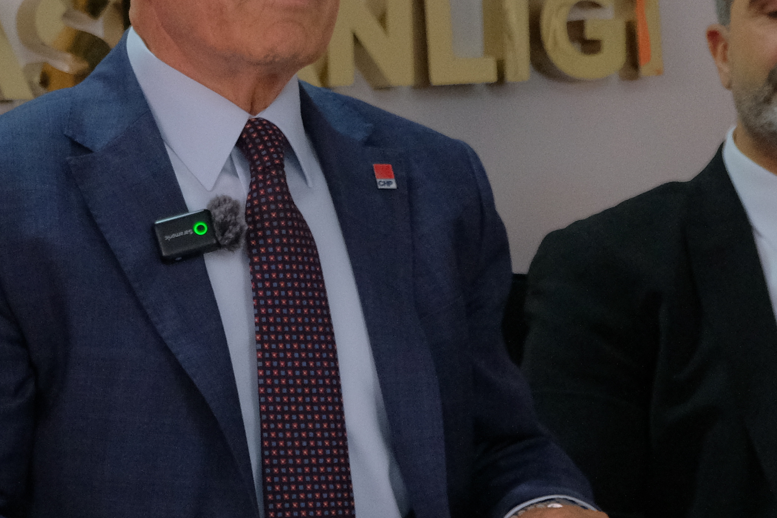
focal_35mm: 195
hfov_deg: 10.5
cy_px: 179
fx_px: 4208
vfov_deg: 7.0
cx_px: 168
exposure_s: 1/125
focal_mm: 44.4
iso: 2500
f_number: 4
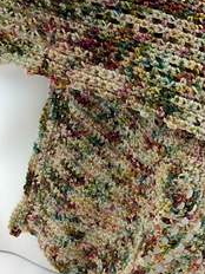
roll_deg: +2.6
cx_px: 132
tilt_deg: -18.1
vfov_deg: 23.6
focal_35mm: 80
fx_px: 632
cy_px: 13
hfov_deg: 18.4
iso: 40
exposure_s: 1/60
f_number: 2.2
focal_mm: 4.15
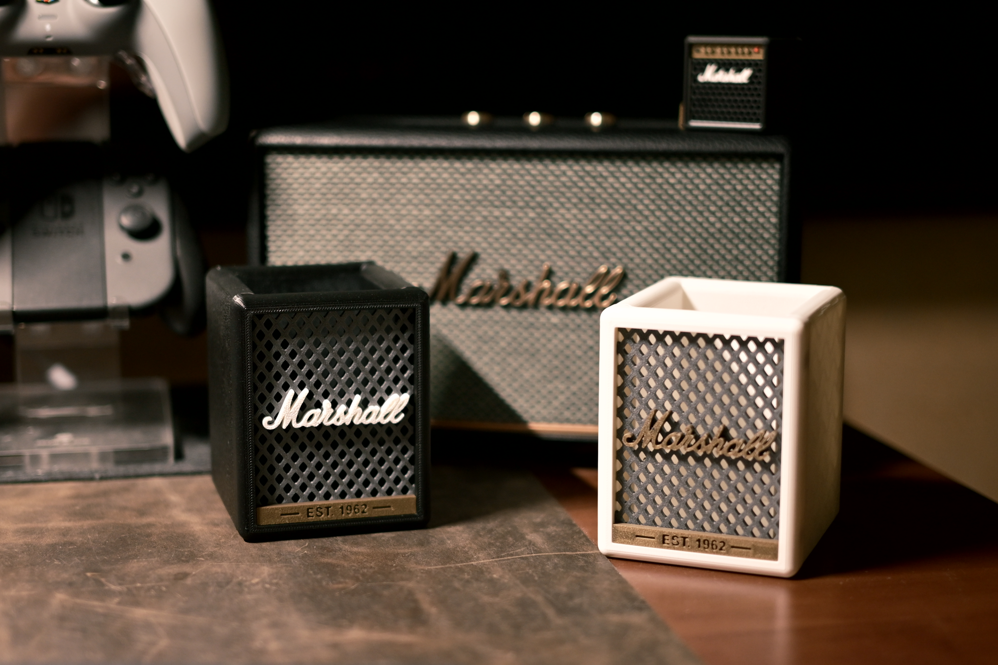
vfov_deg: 22.6
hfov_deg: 33.4
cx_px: 499
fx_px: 1663
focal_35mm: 60
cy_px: 332
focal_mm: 40
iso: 1100
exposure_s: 1/60
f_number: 2
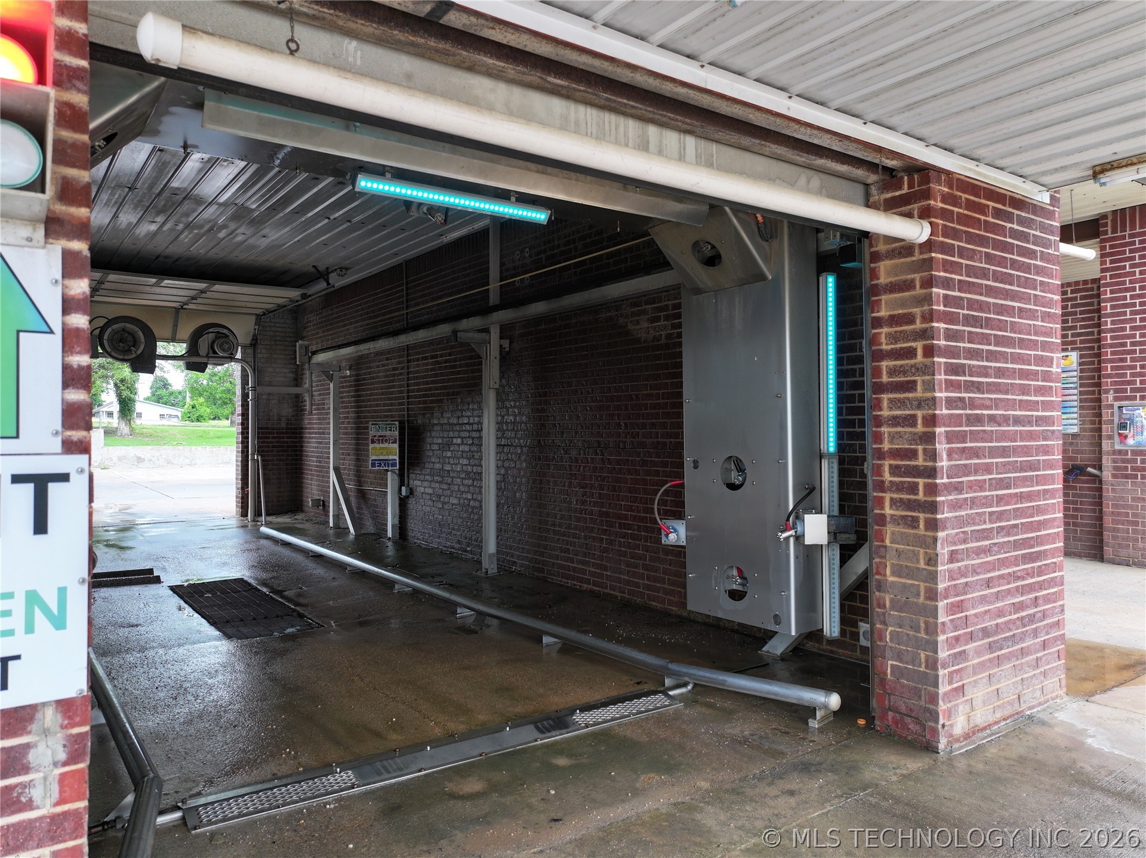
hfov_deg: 71.6
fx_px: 794
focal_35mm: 24
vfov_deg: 56.8
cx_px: 573
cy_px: 429
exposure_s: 1/200
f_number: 2.8
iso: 210
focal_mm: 12.29
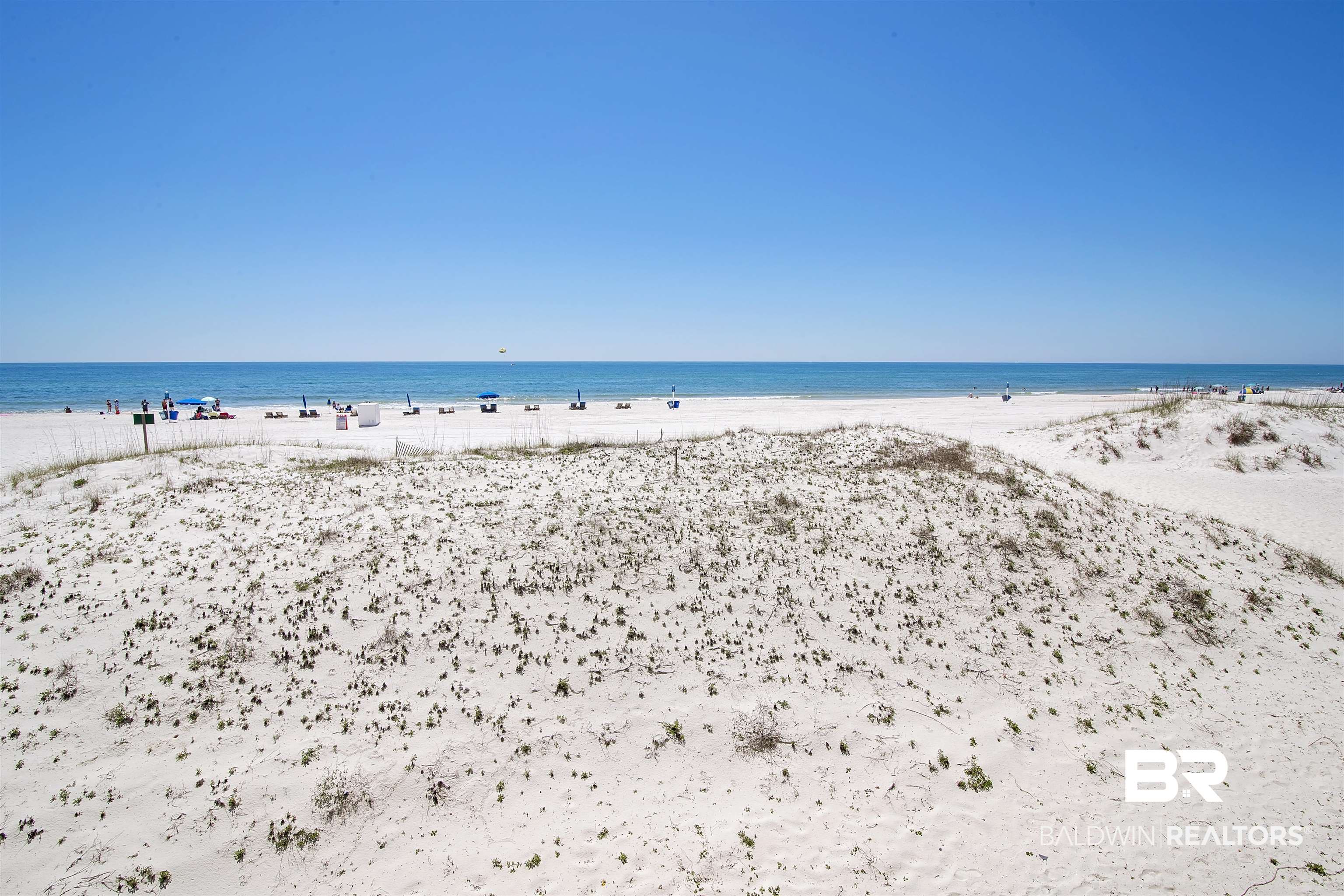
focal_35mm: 16
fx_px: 597
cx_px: 672
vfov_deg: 73.7
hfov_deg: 96.7
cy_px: 448
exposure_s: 1/160
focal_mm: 16
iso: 160
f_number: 14
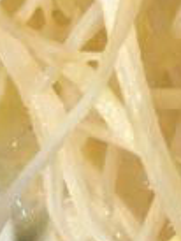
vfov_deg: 8.9
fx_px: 1504
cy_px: -158
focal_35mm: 216
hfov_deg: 6.4
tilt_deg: -54.2
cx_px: 499
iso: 100
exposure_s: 1/33
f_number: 2.2
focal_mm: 4.15
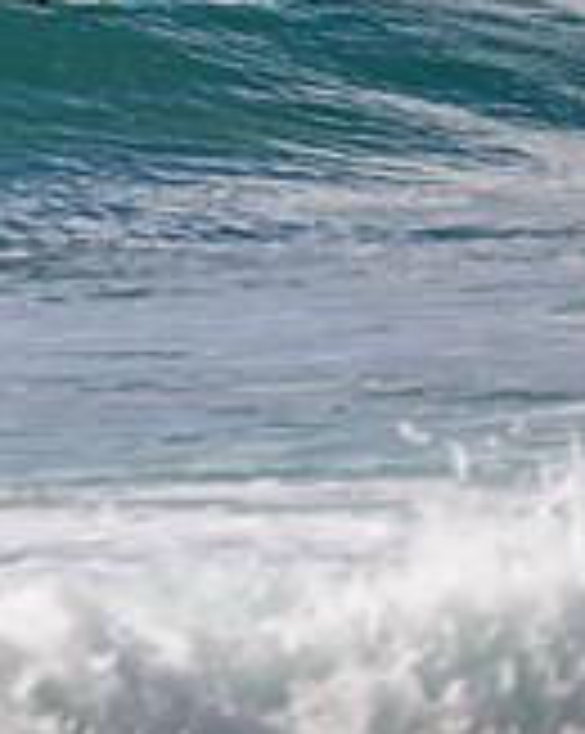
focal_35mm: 2678
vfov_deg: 0.7
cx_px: -360
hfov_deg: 0.6
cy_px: -106
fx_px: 58067
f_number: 11
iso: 1000
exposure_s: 1/2000
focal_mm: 800
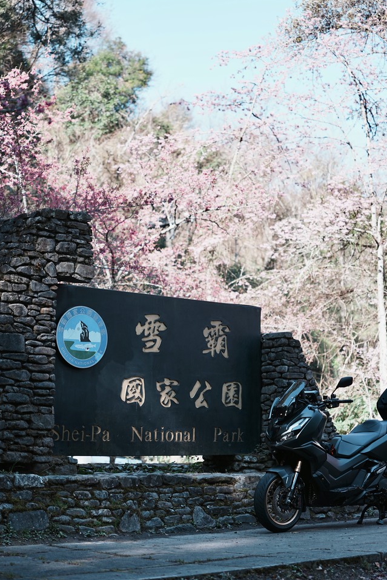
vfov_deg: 32.9
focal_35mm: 61
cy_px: 296
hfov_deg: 22.2
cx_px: 217
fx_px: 984
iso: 200
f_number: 2
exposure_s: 1/1600
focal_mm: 50
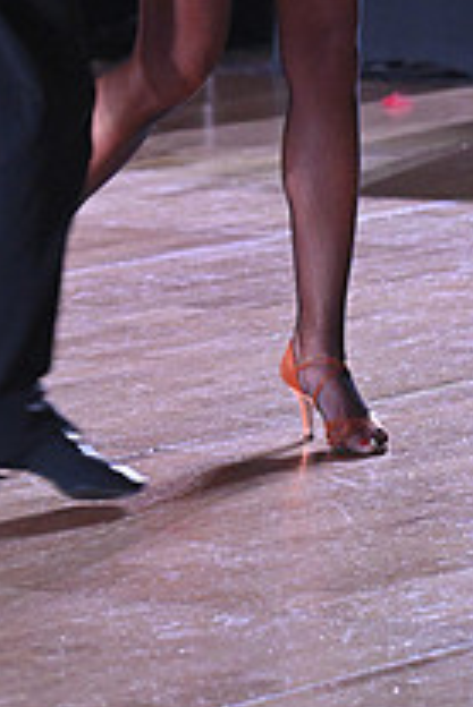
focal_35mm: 475
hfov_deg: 2.9
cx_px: 216
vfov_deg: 4.3
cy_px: -214
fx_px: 9345
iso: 4000
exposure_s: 1/320
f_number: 5.6
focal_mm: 170
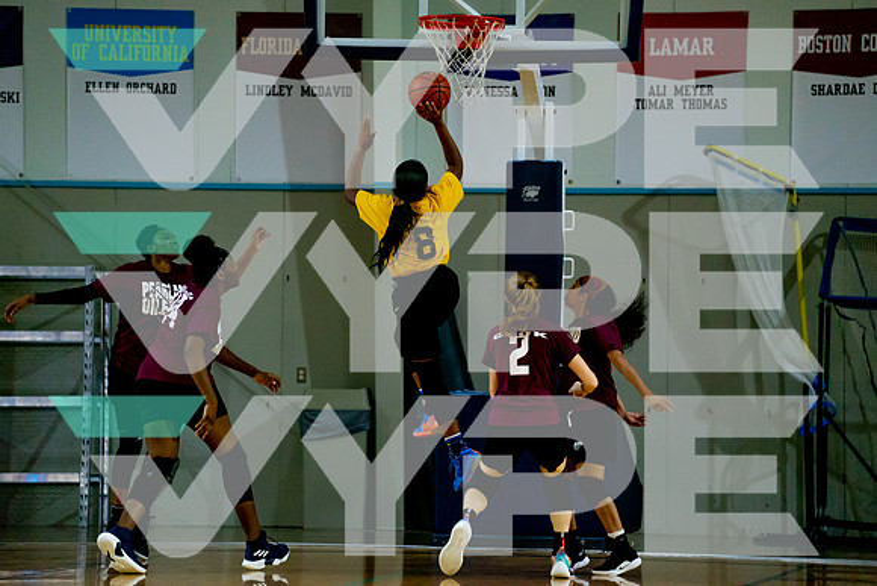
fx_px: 4876
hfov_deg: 10.3
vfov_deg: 6.9
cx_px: 438
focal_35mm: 200
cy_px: 293
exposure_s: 1/1000
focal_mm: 200
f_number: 2.8
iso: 4000
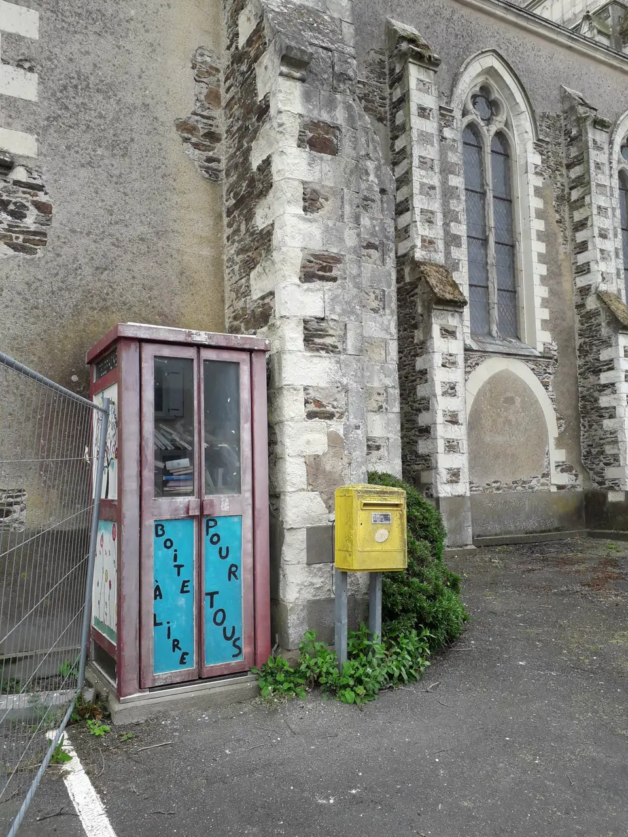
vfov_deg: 65.3
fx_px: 653
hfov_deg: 51.4
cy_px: 418
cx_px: 314
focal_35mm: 27
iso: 40
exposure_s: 1/338
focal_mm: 3.6
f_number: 1.9
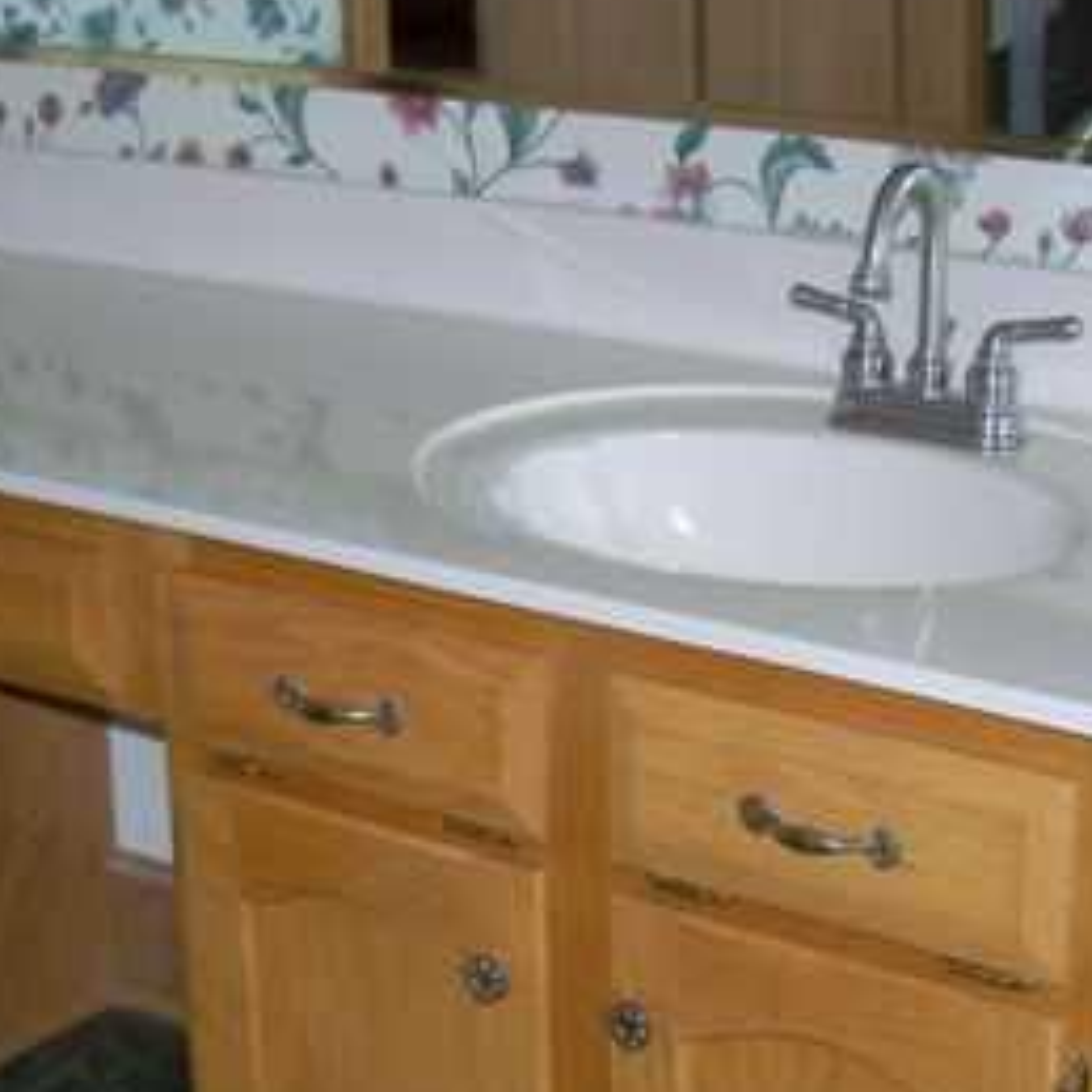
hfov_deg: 20.9
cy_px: 944
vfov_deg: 20.5
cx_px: 443
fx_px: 2962
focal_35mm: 83
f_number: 2.8
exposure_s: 1/60
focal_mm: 6.3
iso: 80
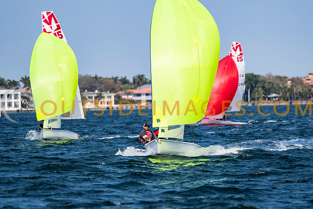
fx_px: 3913
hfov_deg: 4.6
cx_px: 156
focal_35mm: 450
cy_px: 104
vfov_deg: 3.1
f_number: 5
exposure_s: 1/5000
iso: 400
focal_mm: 300
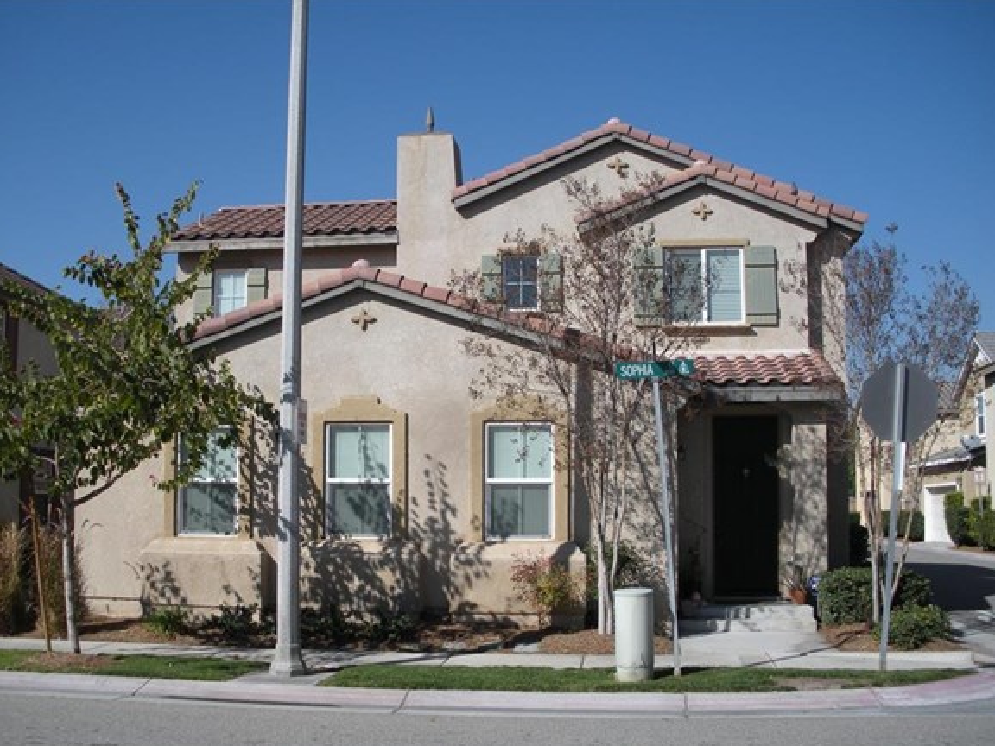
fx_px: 1150
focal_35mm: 40
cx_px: 482
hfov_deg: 46.8
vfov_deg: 35.9
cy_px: 411
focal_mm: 6.3
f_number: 3.5
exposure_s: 1/850
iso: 64
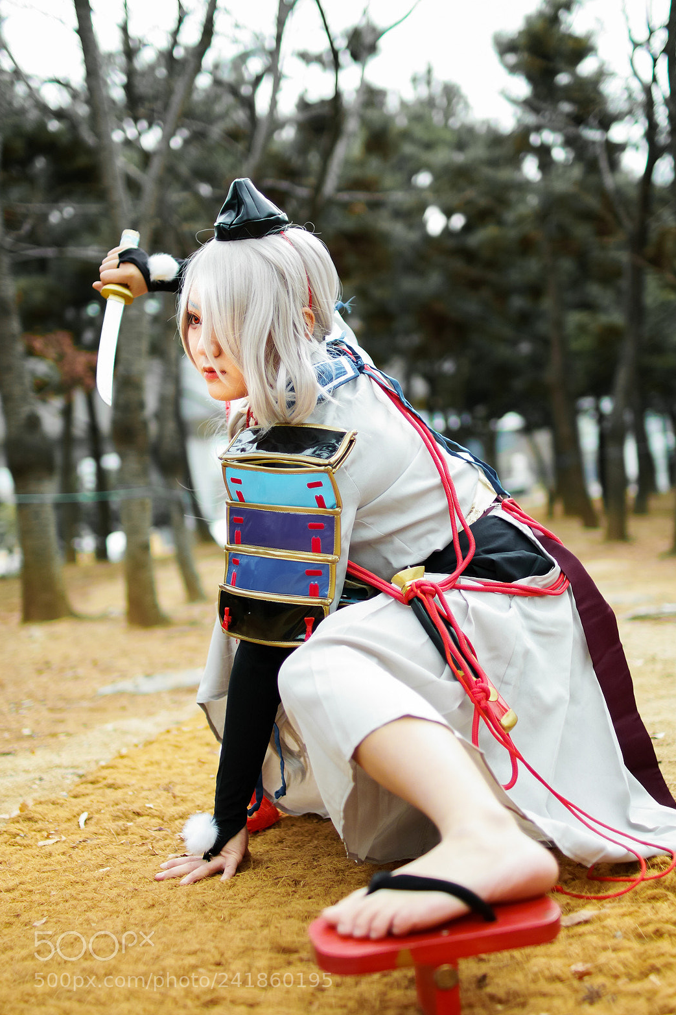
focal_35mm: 46
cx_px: 339
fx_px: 1296
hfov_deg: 29.2
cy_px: 512
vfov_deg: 42.7
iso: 100
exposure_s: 1/800
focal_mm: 30
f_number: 1.4
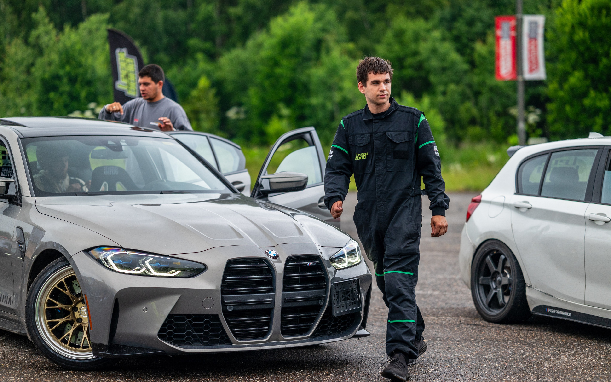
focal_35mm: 87
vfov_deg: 15.0
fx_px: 1449
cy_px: 186
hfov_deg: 23.8
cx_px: 306
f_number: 2
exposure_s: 1/400
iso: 500
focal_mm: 85
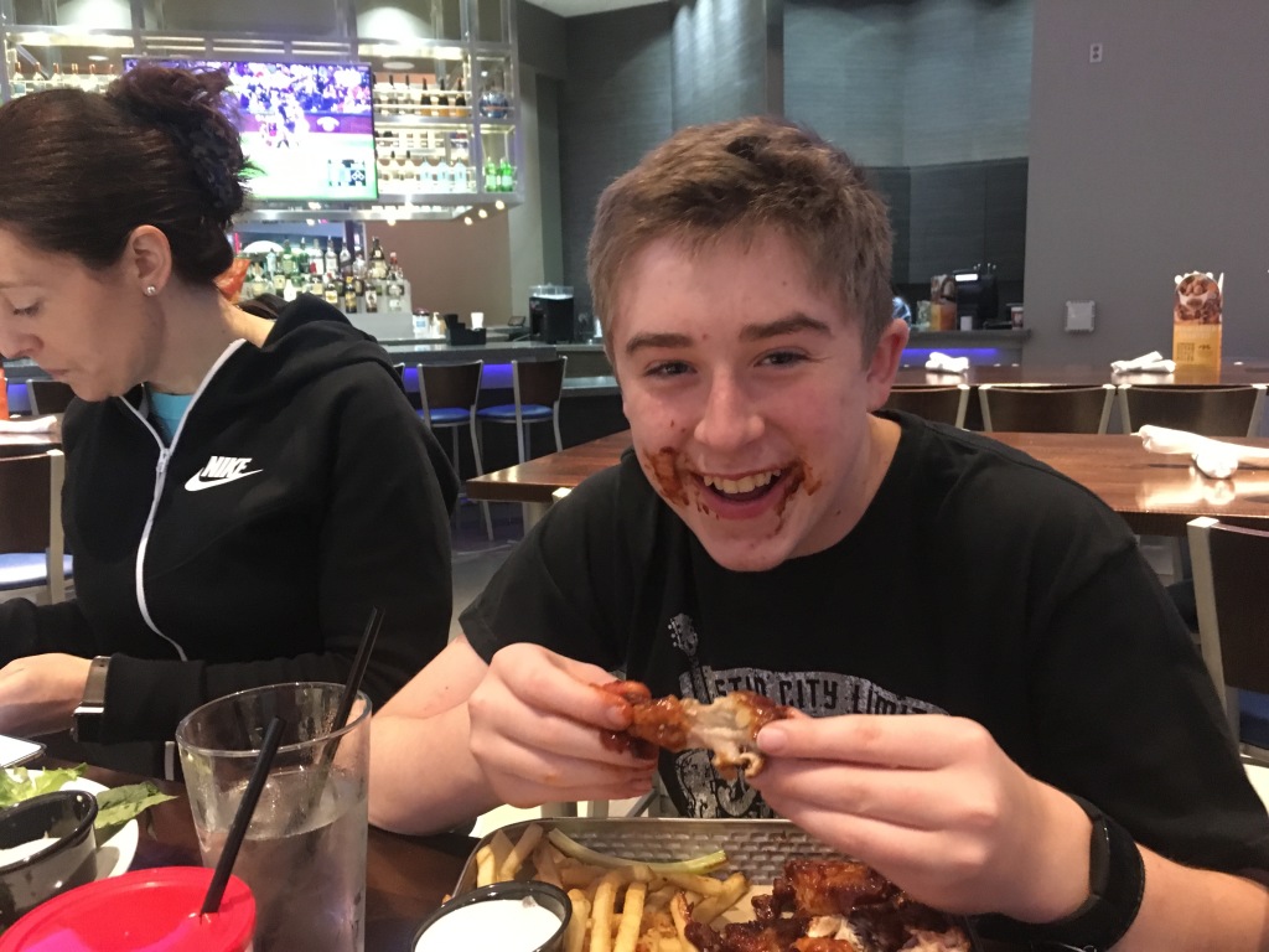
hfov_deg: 61.7
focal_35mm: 29
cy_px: 476
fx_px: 1063
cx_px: 634
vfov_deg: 48.2
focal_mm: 4.15
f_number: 2.2
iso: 500
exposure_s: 1/15
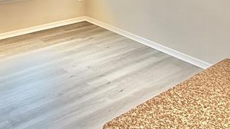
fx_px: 299
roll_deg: -2.4
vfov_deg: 22.1
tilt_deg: -6.9
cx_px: 71
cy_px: -35
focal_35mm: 49
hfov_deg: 41.4
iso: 50
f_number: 2.2
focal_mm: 2.22
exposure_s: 1/120
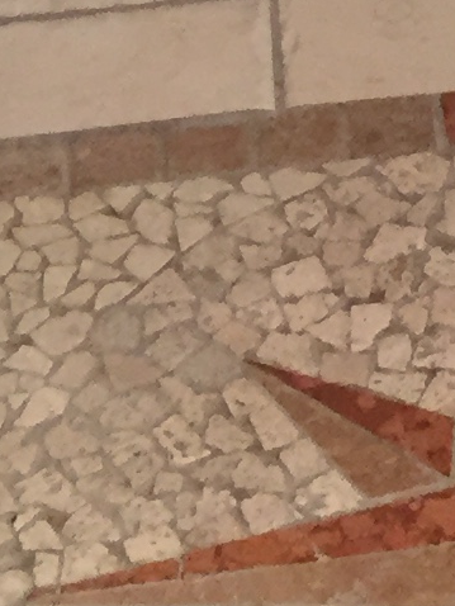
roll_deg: -2.3
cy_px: -576
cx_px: 875
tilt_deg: -29.3
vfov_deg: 9.4
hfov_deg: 7.3
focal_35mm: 198
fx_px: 3467
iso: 160
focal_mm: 4.15
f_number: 2.2
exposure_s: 1/33
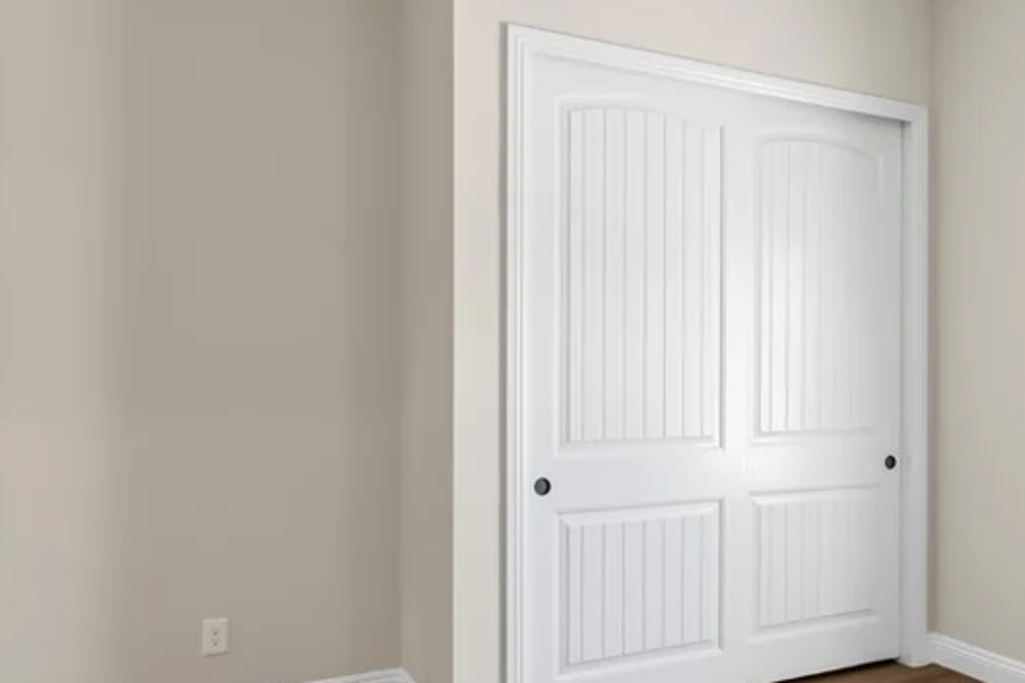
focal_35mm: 33
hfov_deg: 55.4
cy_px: 374
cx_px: 724
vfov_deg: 39.9
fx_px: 940
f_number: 8
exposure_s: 1/1.25
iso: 400
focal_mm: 17
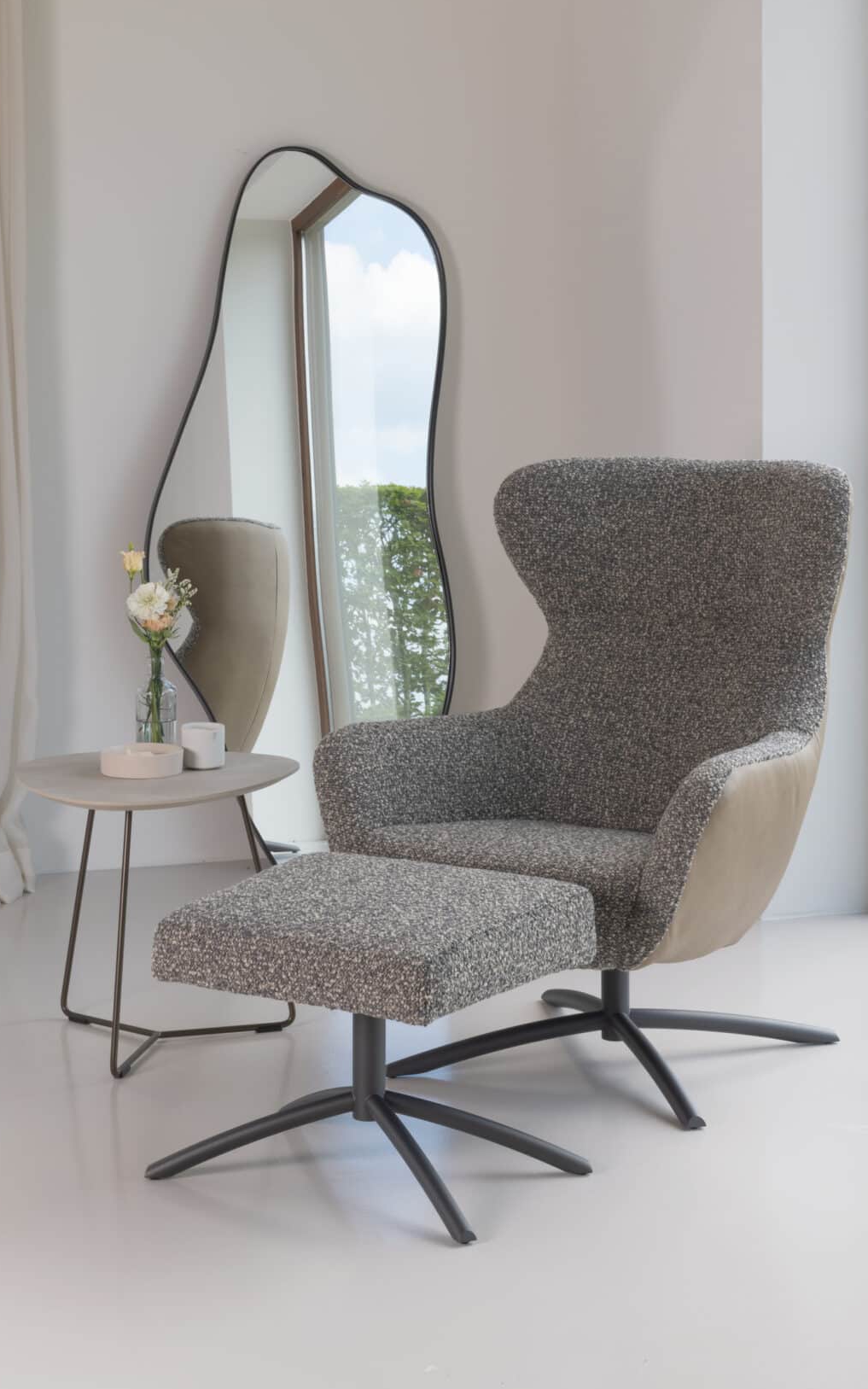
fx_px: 2346
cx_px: 457
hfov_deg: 21.0
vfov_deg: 33.0
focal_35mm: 62
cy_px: 699
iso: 200
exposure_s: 1/20
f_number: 22
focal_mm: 60
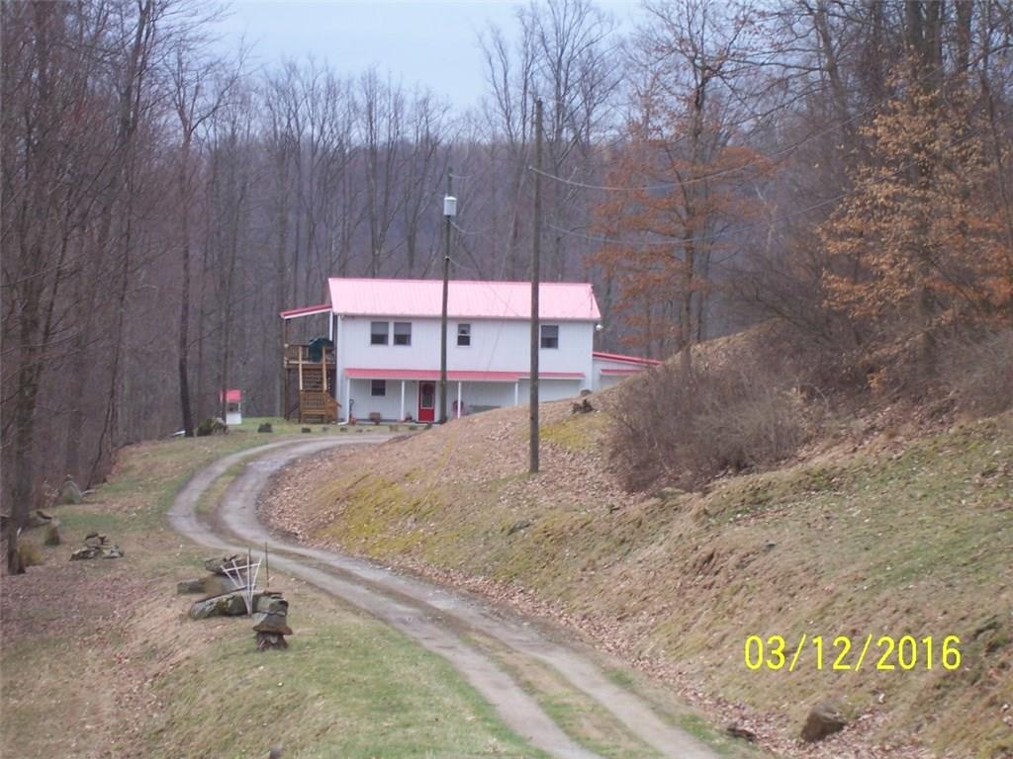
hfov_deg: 13.5
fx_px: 4273
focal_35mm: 146
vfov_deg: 10.2
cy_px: 380
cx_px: 506
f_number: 4.8
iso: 80
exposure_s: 1/180
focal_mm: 25.1
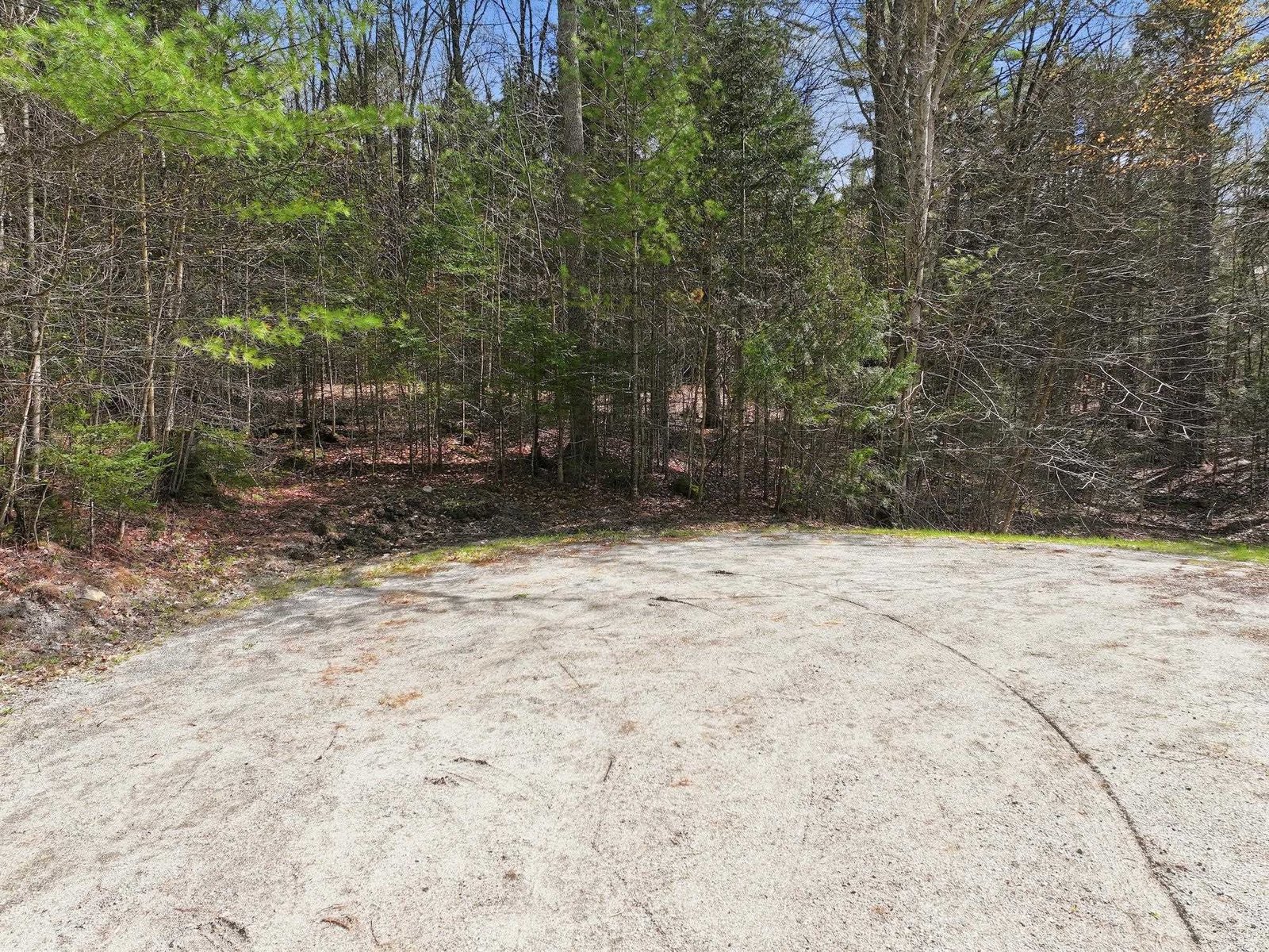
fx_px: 880
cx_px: 634
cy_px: 476
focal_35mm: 24
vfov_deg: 56.8
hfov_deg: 71.6
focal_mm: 12.3
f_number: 2.8
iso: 100
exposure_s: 1/1000
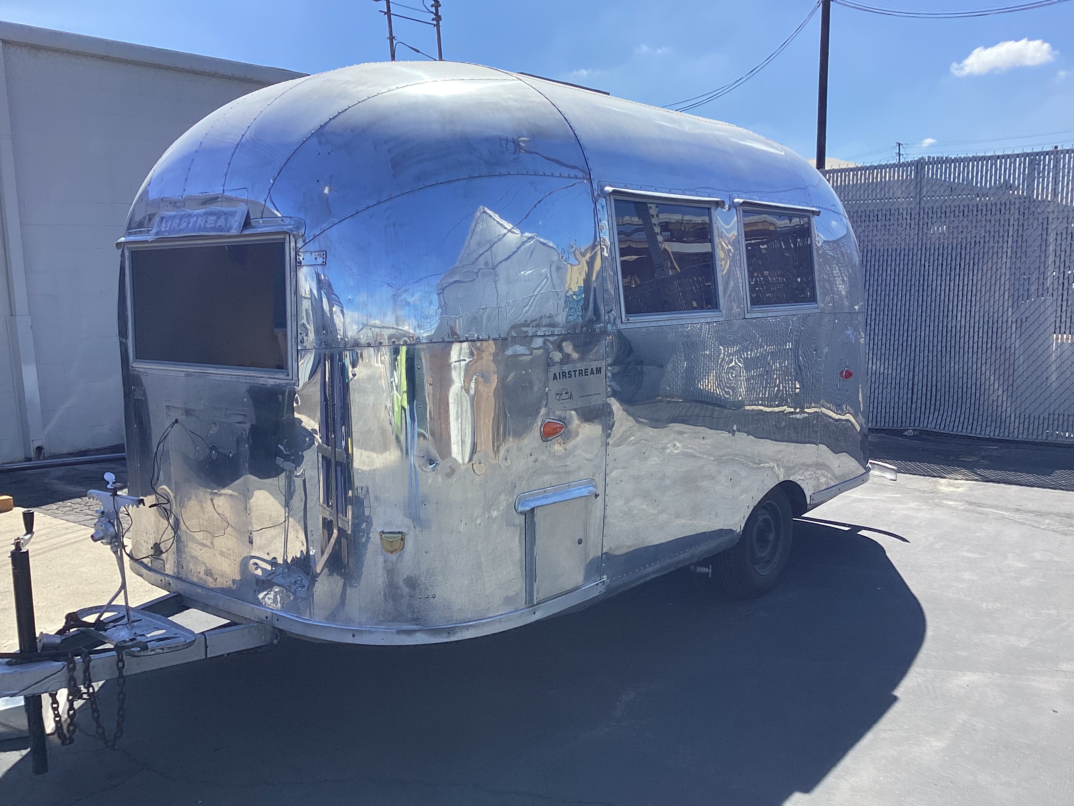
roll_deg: +1.3
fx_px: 962
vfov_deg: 45.4
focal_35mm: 31
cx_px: 537
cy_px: 403
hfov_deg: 58.4
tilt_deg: -4.3
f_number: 2.4
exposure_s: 1/1235
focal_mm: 3.3
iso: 25
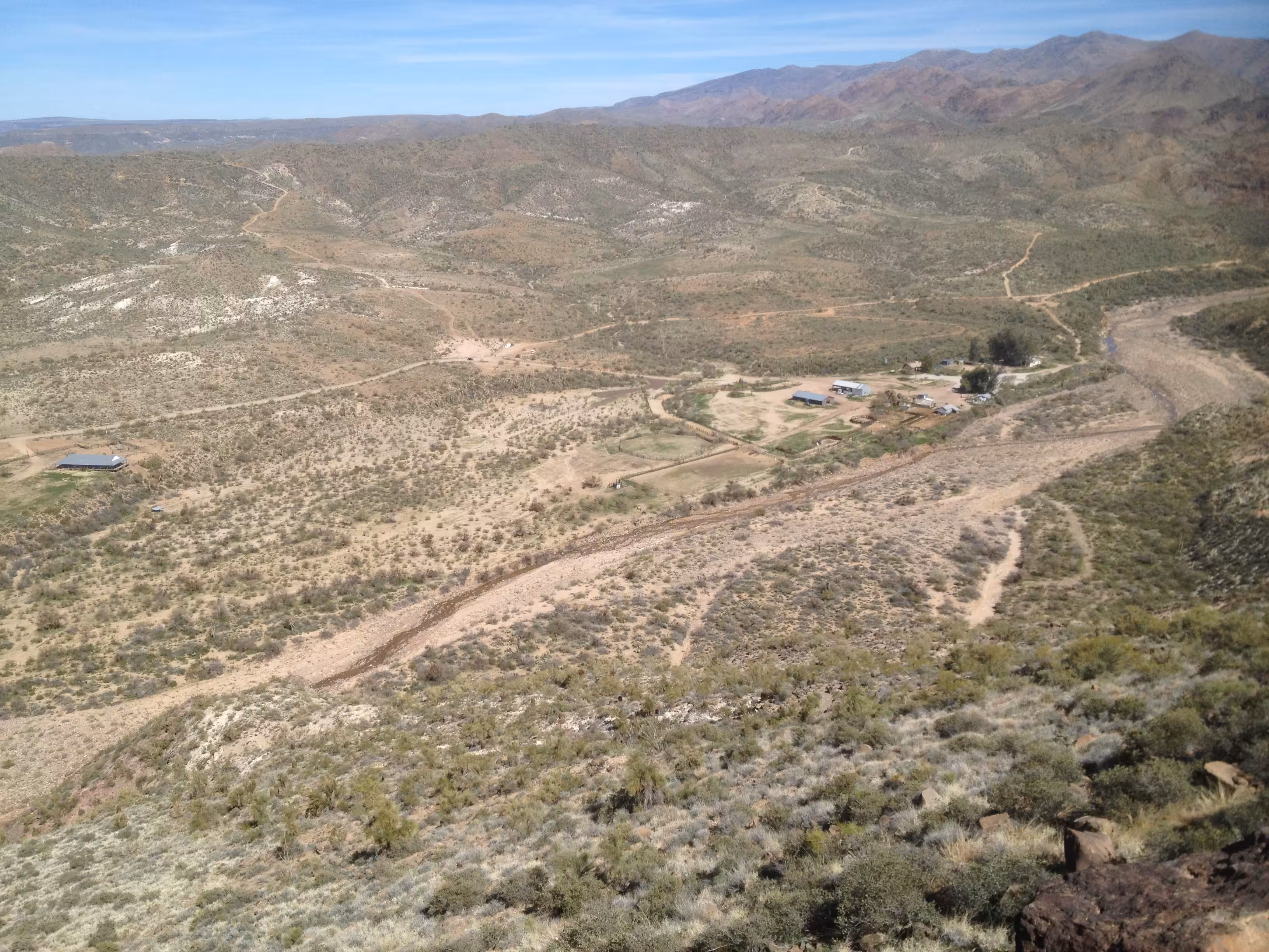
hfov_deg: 52.6
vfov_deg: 40.7
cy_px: 476
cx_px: 634
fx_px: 1283
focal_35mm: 35
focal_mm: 4.28
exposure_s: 1/2304
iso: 50
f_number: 2.4
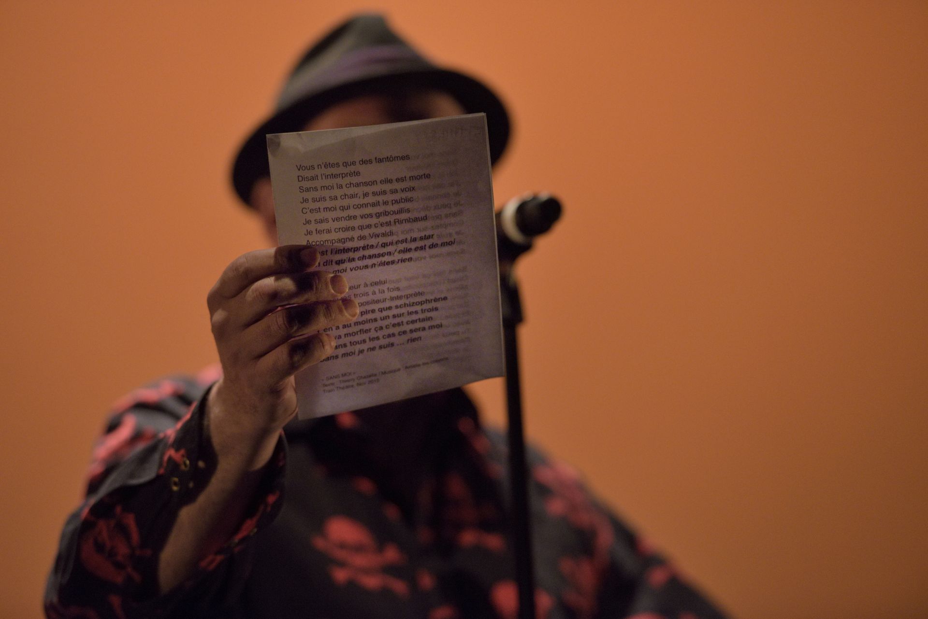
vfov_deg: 8.1
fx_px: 4384
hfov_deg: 12.1
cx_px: 464
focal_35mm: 170
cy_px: 310
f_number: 3.2
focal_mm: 170
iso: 2500
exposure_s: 1/200
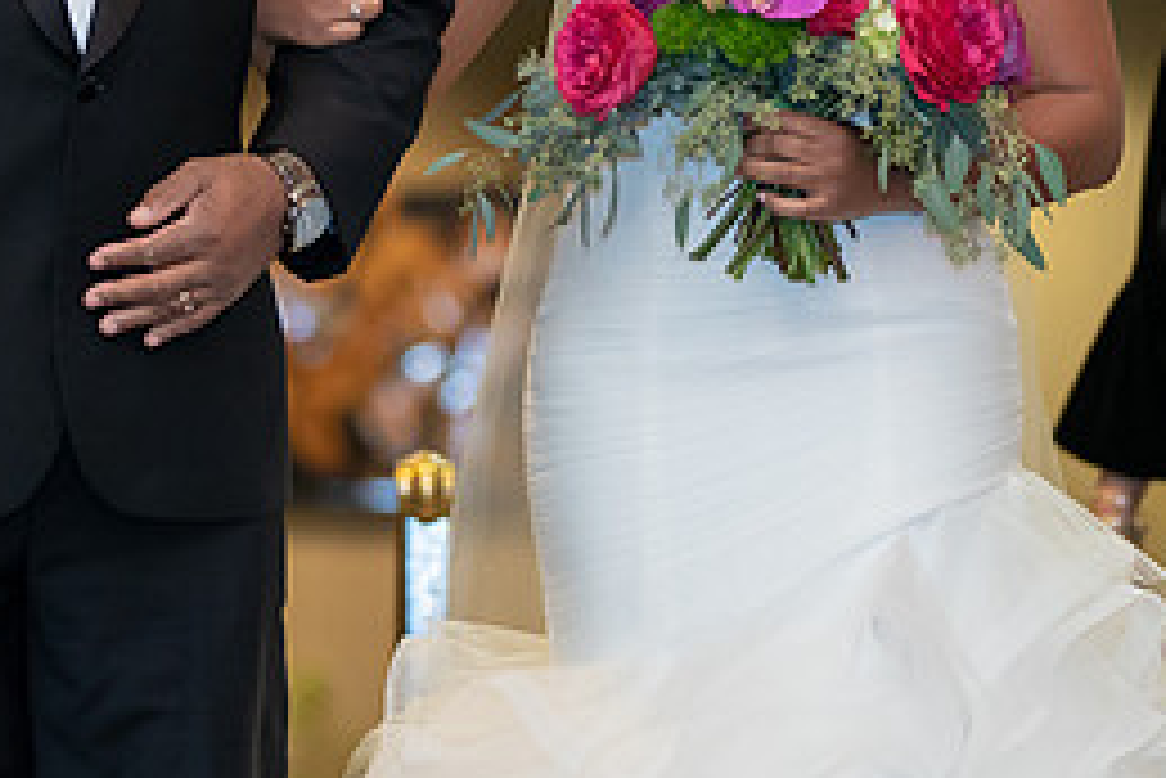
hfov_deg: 5.8
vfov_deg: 3.9
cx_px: 426
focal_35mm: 353
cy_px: 49
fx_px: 11439
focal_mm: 135
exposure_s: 1/250
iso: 2000
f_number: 2.8
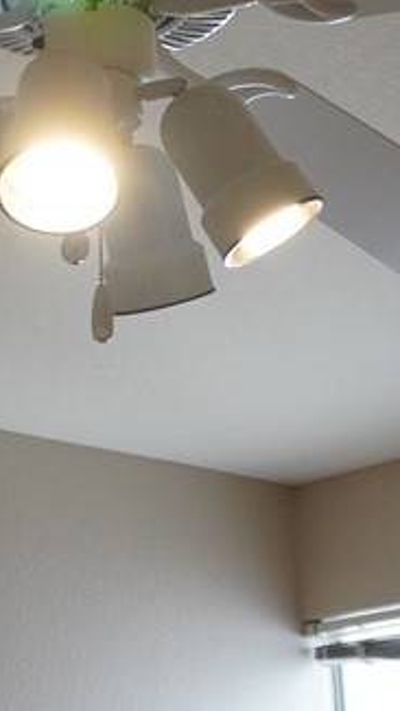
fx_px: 1583
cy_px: 85
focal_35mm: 84
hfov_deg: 14.3
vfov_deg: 24.6
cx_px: 66
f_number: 4
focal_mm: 16
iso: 1250
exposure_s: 1/160
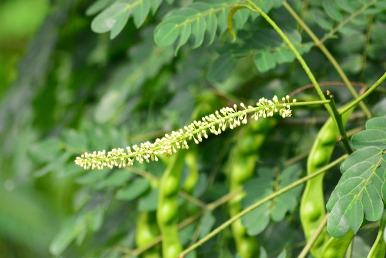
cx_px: 193
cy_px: 129
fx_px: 3860
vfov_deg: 3.8
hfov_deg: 5.7
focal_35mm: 360
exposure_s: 1/4000
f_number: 5.6
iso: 3200
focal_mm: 240
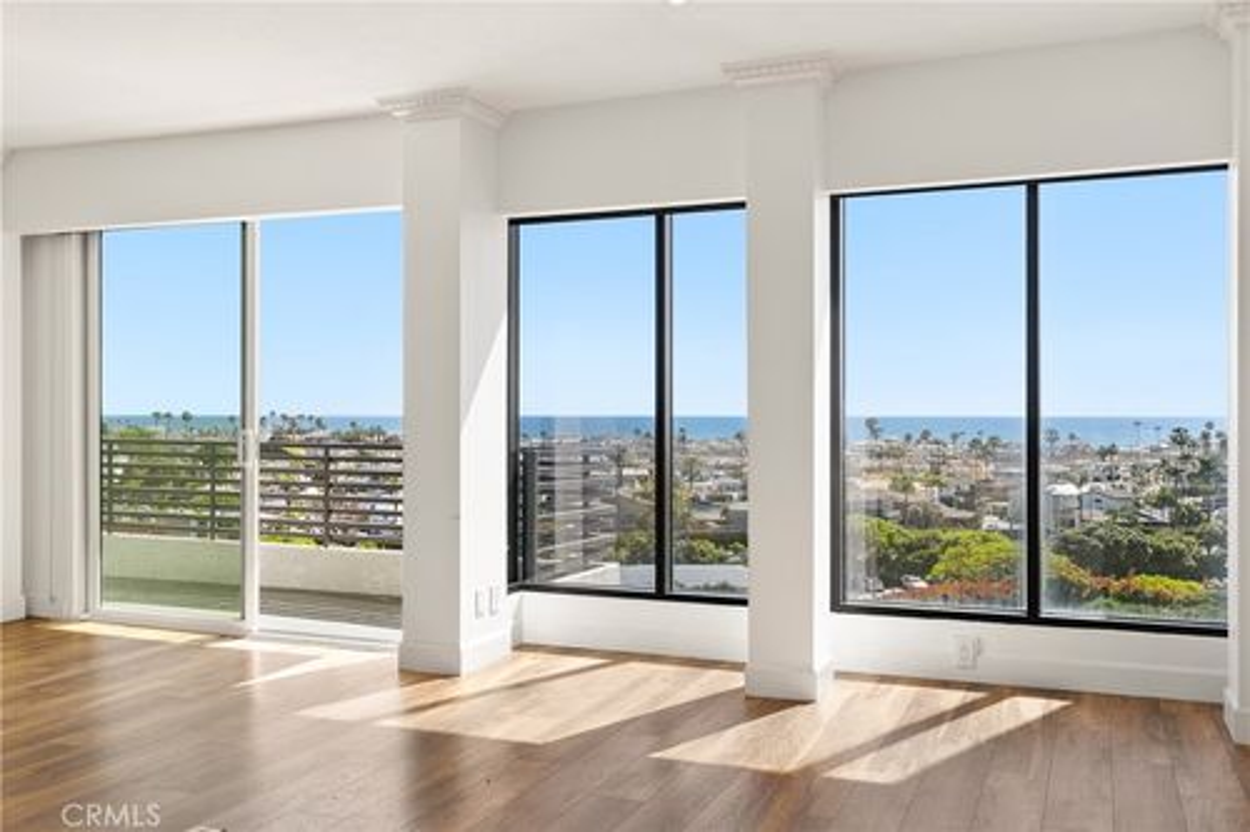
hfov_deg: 58.7
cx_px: 625
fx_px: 1111
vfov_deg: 41.1
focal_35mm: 32
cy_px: 416
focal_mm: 32
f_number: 9
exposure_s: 1/15
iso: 320
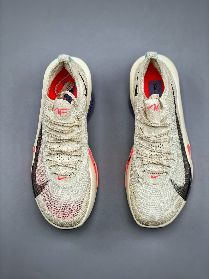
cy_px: 140
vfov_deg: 33.8
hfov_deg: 25.7
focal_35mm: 57
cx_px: 104
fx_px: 459
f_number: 2.8
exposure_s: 1/100
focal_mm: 6.6
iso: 40
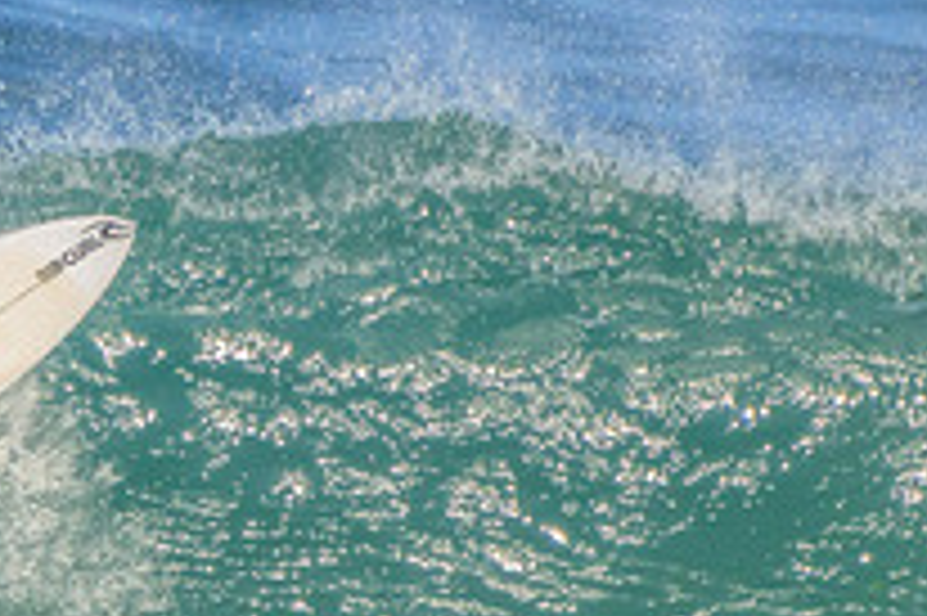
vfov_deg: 0.5
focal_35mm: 2713
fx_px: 69802
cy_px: 722
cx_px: 25
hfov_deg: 0.8
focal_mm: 900
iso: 2200
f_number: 11
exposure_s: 1/3200
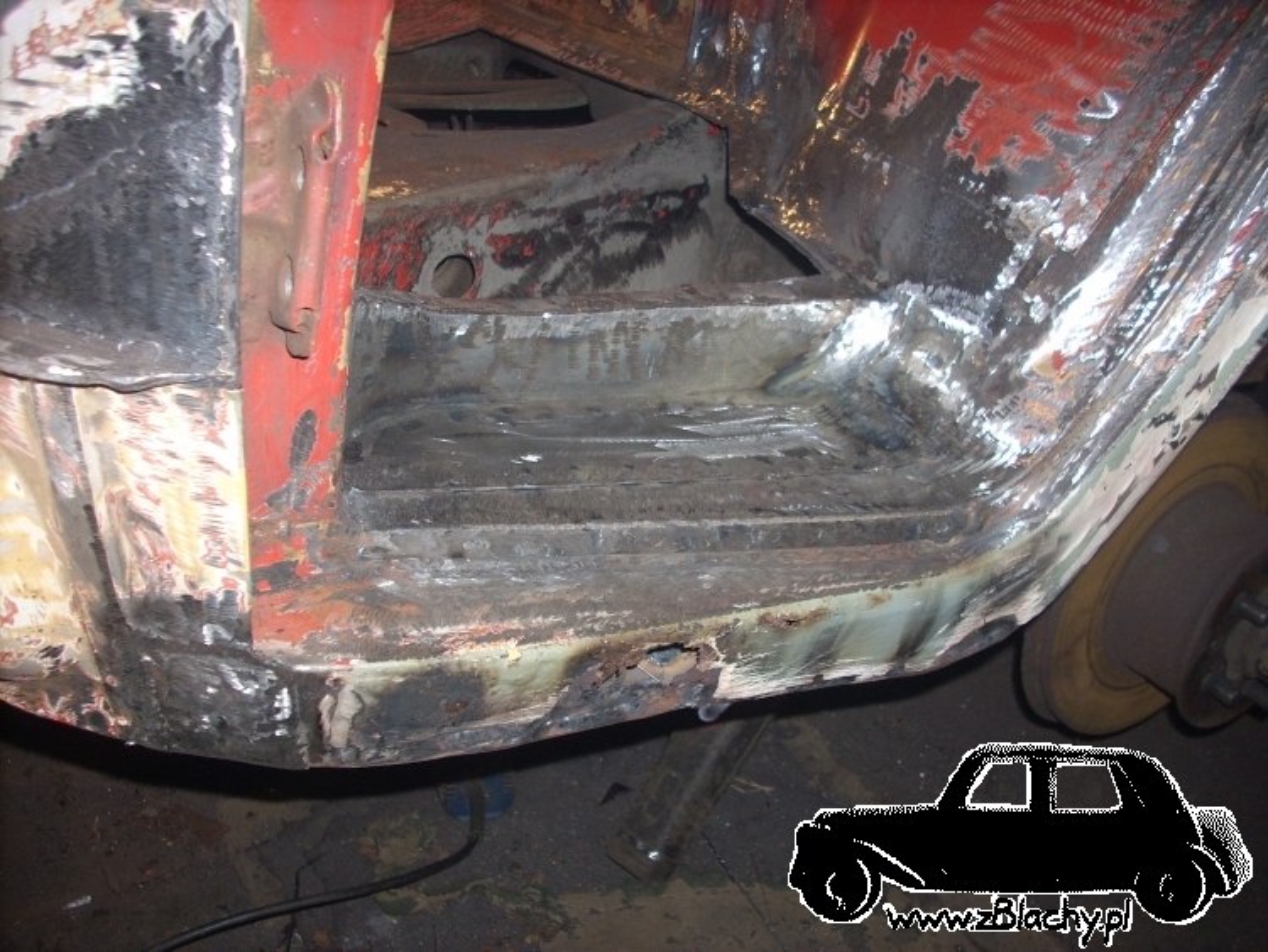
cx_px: 634
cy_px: 476
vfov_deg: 38.7
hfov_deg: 50.1
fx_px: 1356
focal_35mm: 37
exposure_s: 1/60
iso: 64
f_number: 2.8
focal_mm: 6.2
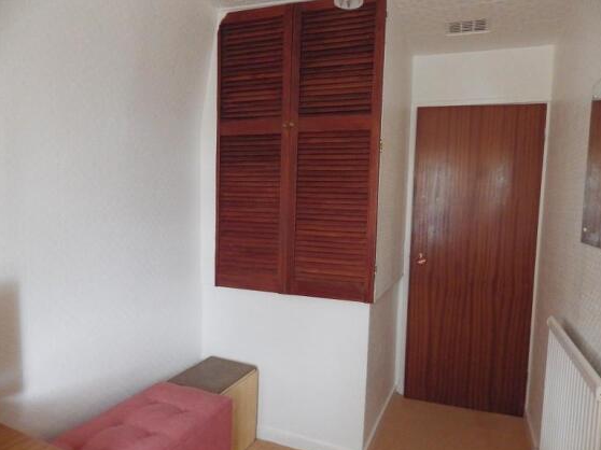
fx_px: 399
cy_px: 234
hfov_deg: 73.9
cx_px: 311
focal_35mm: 23
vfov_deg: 58.8
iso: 640
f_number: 3.1
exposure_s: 1/45
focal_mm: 4
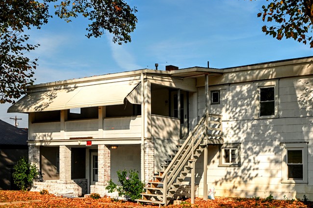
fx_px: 429
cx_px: 215
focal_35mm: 49
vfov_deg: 26.9
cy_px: 153
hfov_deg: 39.4
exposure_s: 1/400
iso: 180
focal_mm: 19.5
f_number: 9
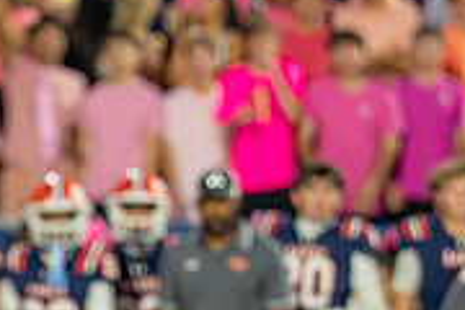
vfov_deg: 1.3
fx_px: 13445
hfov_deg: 2.0
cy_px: 368
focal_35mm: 1041
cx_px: -100
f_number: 2.8
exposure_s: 1/1250
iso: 1600
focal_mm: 200
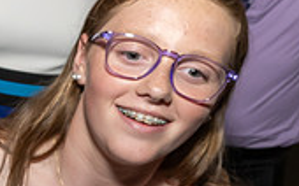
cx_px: -155
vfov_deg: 14.9
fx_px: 708
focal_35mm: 87
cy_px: 135
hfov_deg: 20.3
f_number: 8
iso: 1000
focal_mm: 17
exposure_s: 1/250
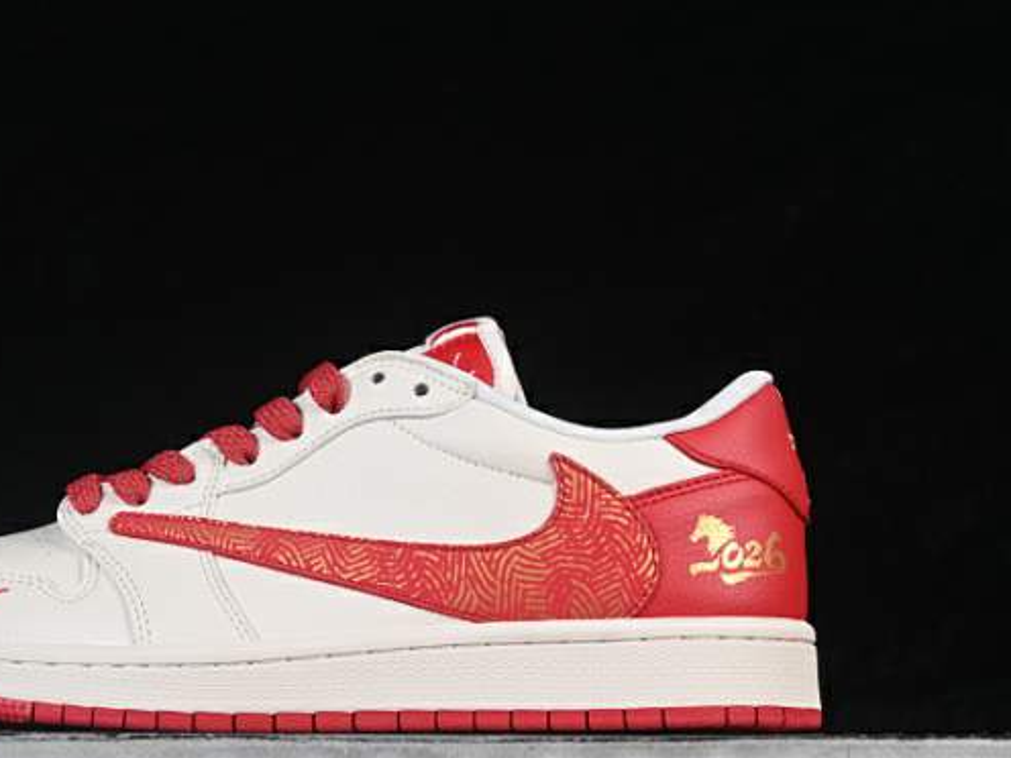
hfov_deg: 18.5
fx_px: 3096
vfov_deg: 14.0
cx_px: 355
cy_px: 424
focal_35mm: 106
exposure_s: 1/80
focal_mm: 50
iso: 160
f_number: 8
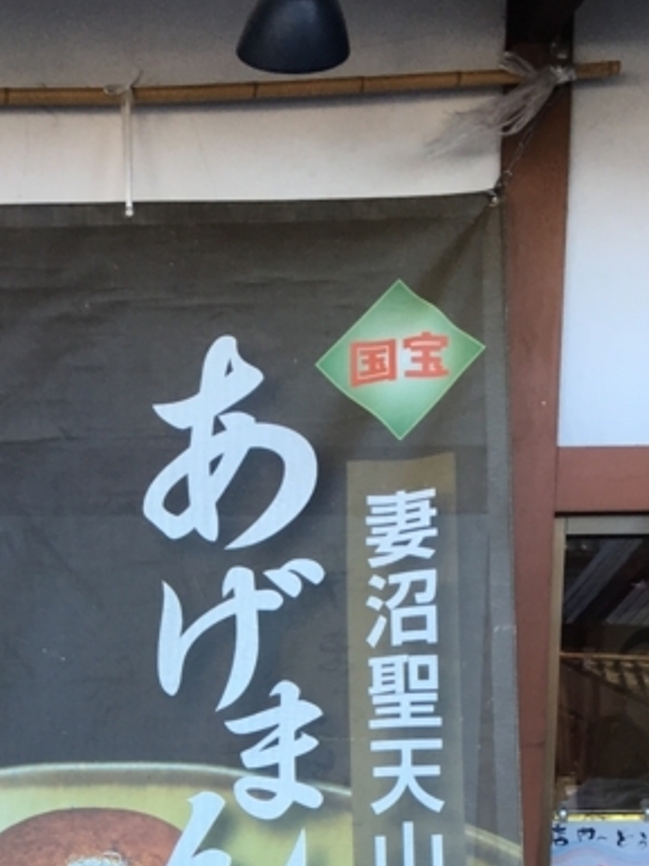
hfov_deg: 18.3
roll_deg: +0.7
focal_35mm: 77
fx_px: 1927
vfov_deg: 23.3
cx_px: -92
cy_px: 1021
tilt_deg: -5.6
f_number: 2.2
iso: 32
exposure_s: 1/120
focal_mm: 4.15
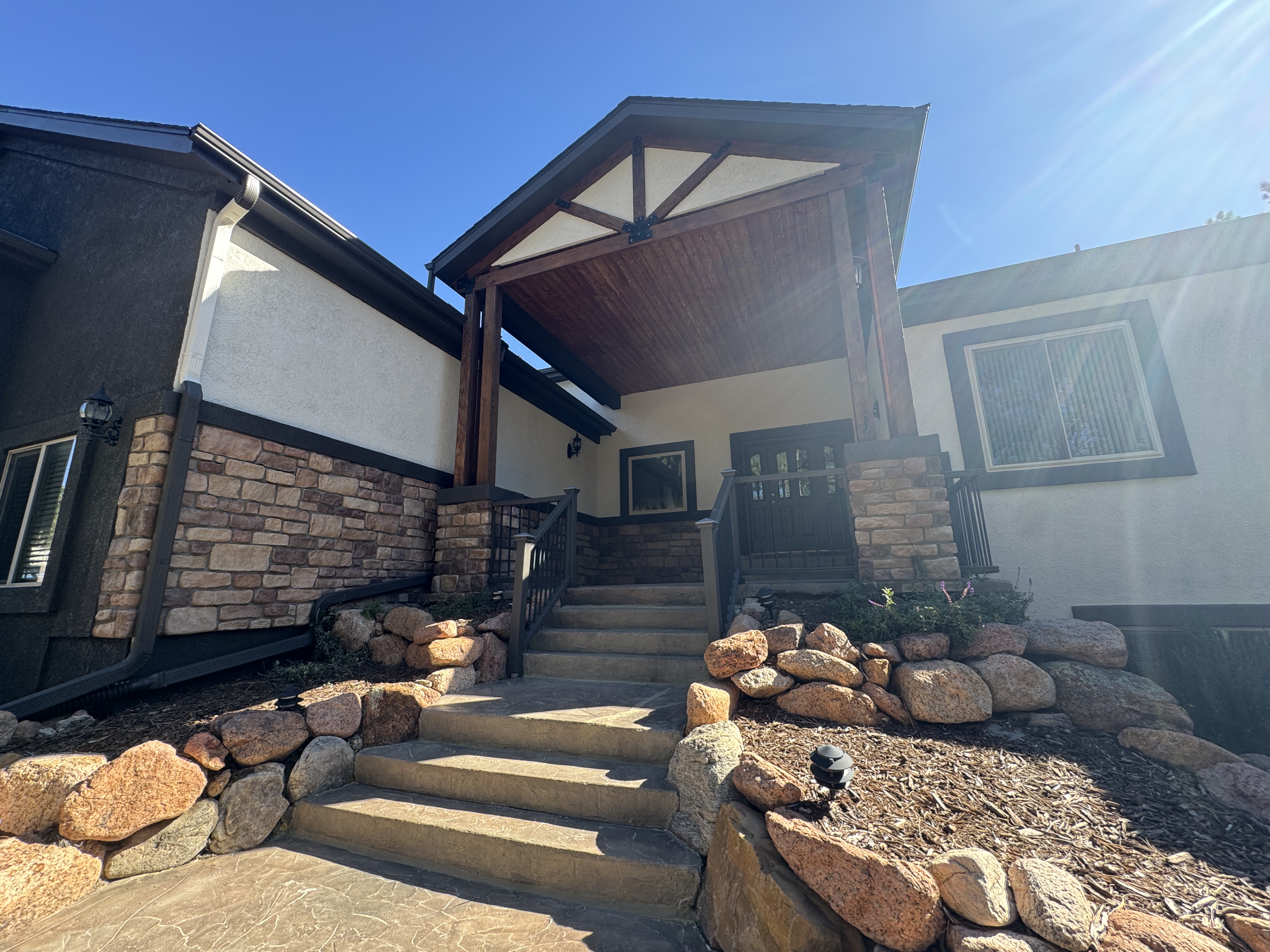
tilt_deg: +14.7
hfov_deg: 102.1
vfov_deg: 85.7
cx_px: 635
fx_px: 514
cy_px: 476
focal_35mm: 14
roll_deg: +2.2
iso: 40
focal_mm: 2.22
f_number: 2.2
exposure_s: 1/164
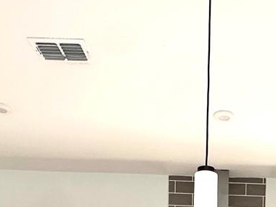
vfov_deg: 19.0
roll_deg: -0.8
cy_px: 372
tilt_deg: -2.3
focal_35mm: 59
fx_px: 470
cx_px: 225
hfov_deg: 31.7
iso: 40
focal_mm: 2.22
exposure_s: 1/120
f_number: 2.2
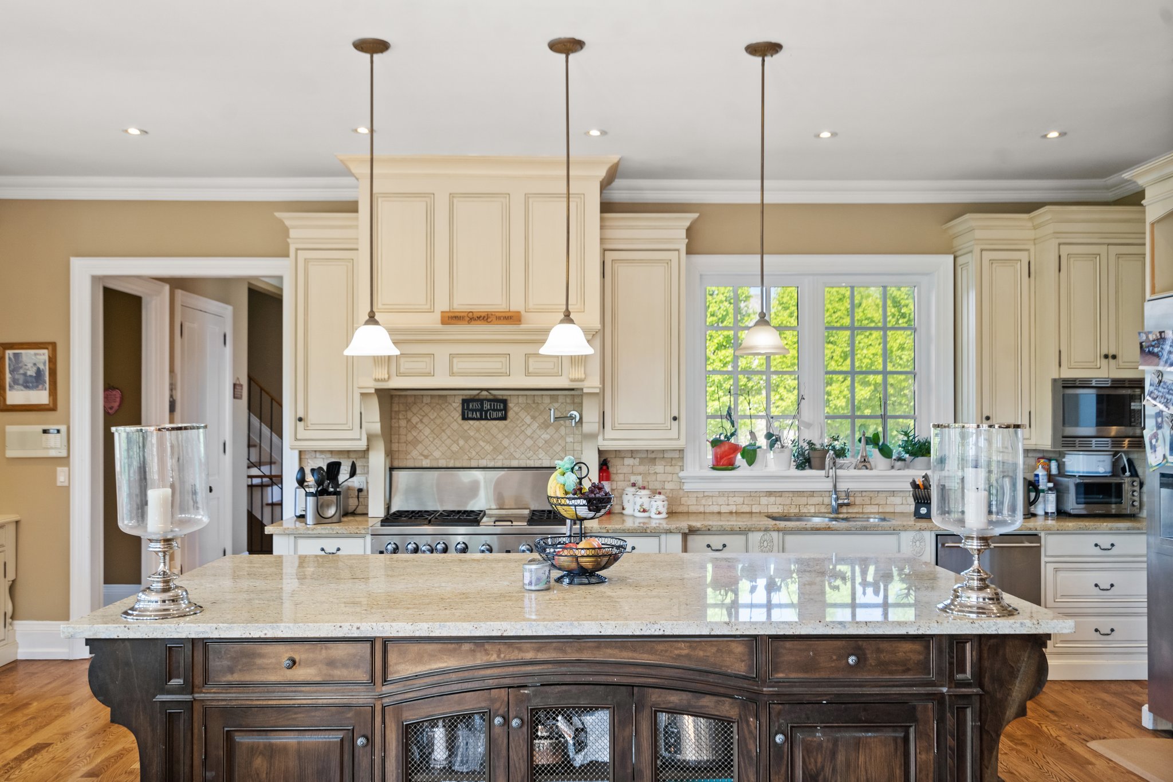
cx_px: 586
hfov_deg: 60.3
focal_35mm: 31
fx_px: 1010
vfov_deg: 42.3
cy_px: 391
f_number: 5.6
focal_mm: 31
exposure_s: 1/40
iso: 2000
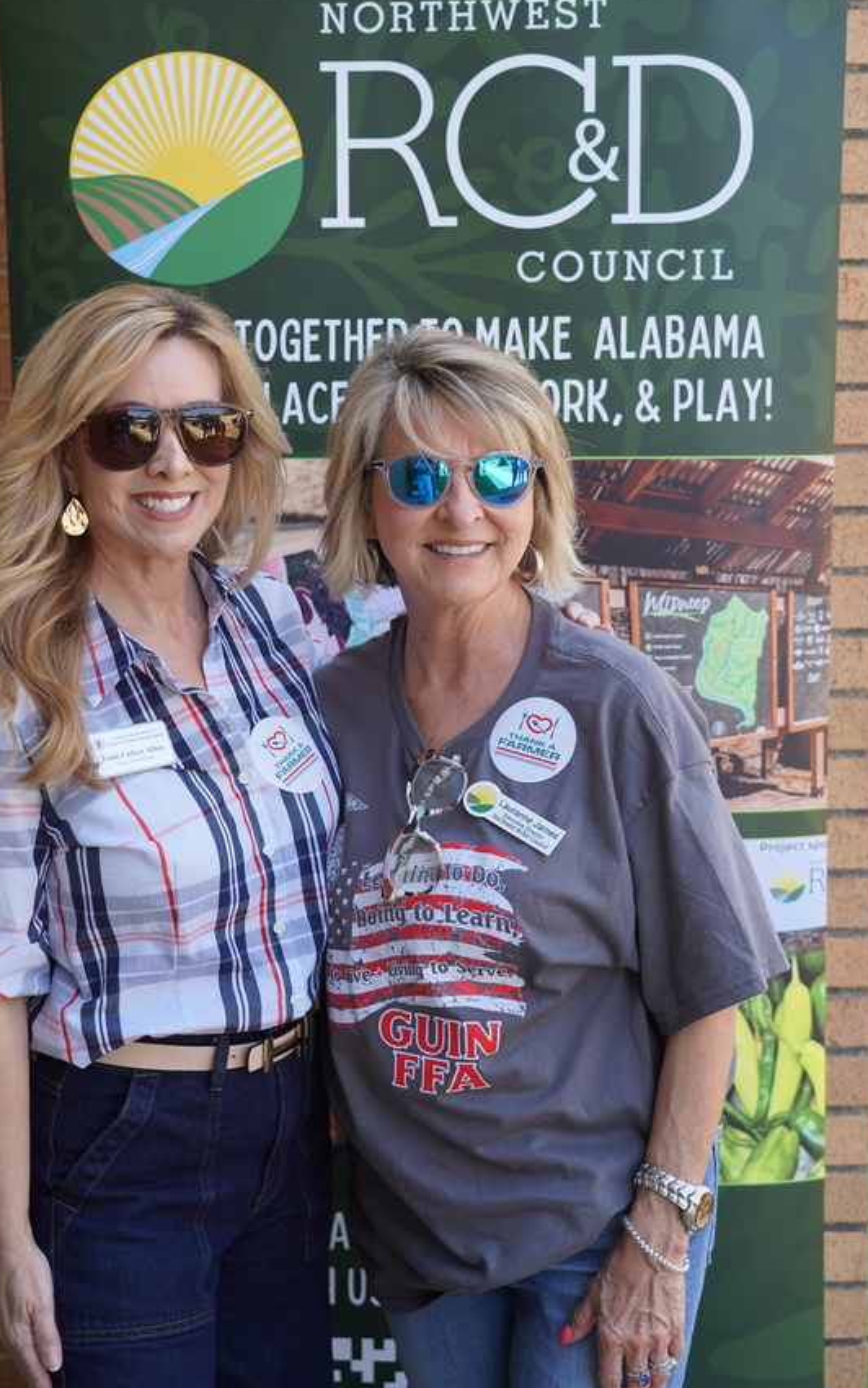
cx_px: 348
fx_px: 2042
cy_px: 643
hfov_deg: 24.0
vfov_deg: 37.5
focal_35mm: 54
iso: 125
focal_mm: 44
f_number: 4
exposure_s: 1/160
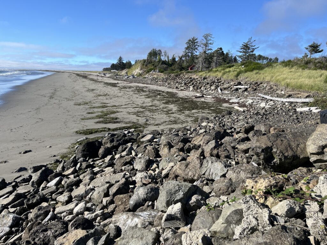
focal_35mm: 26
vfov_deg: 53.1
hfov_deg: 67.3
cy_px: 122
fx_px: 246
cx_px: 164
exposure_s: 1/2967
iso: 50
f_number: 1.6
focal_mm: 5.1
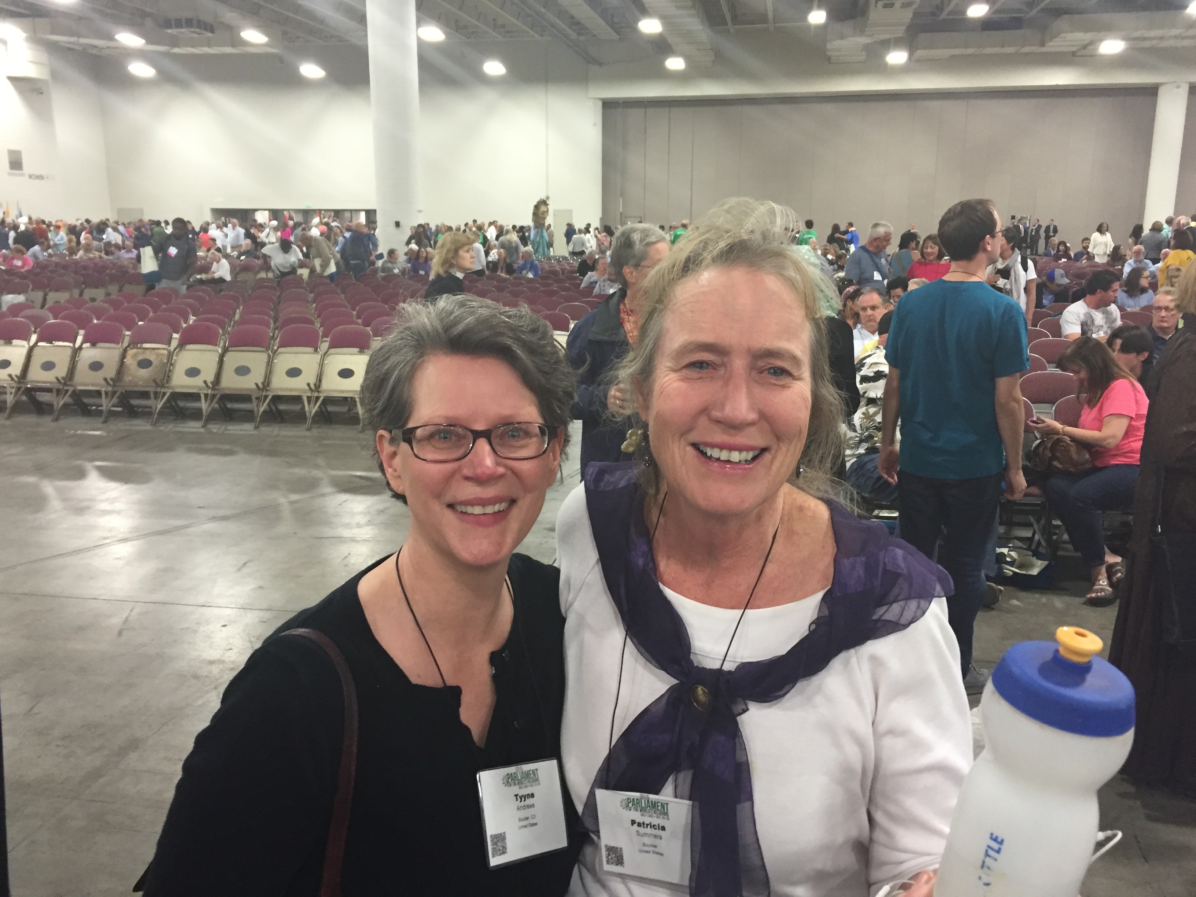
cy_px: 448
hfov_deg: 61.7
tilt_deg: -13.2
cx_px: 598
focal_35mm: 29
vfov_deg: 48.2
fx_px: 1002
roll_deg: -0.6
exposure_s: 1/30
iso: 125
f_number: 2.2
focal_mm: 4.15
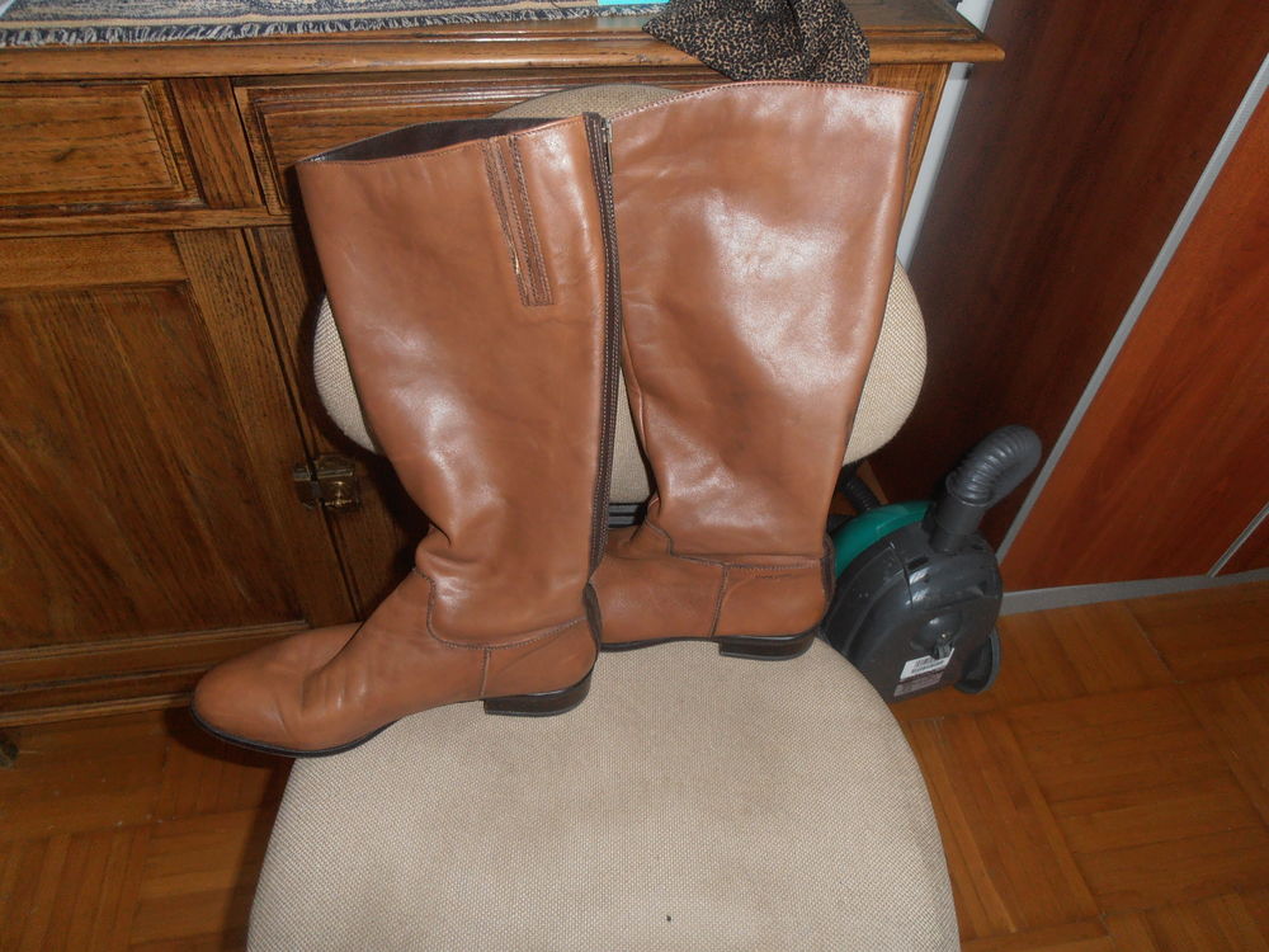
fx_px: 880
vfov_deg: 56.8
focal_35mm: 24
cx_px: 634
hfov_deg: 71.6
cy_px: 476
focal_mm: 4.2
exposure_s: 1/30
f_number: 3
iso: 125
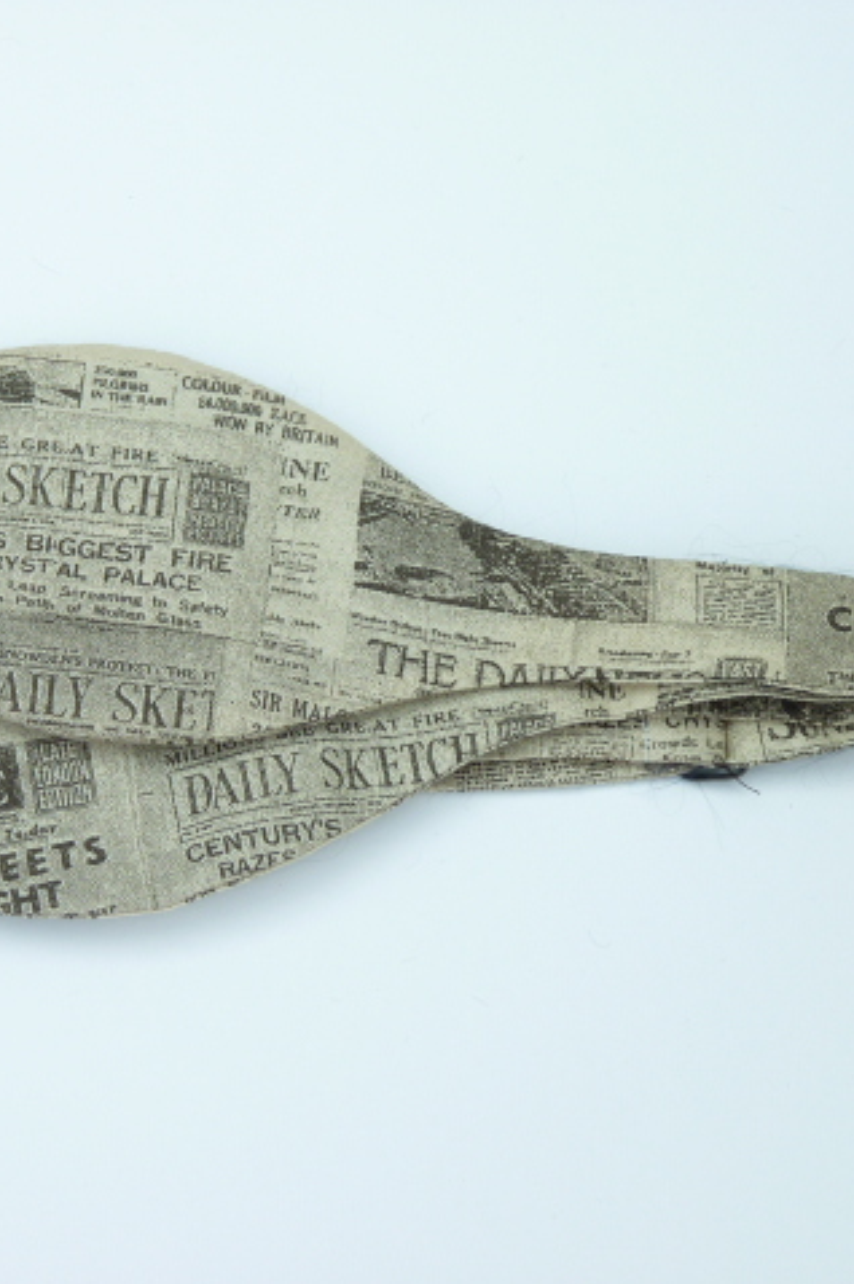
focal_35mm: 216
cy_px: 642
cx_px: 81
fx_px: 7697
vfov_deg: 9.5
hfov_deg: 6.3
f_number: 4
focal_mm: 27.5
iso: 80
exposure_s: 1/160
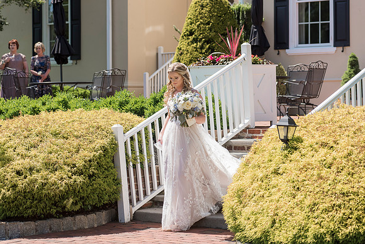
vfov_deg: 13.7
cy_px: 122
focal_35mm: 100
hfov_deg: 20.4
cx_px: 182
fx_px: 1014
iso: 400
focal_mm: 100
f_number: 4.5
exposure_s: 1/2000
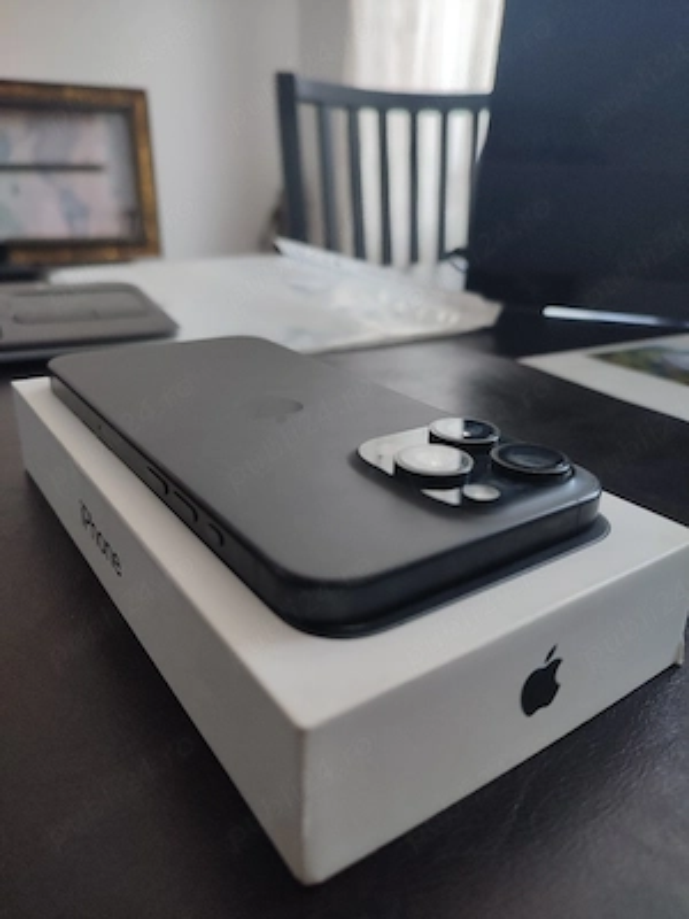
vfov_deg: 69.4
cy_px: 460
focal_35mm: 25
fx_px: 663
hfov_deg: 54.9
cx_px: 344
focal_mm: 6.04
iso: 290
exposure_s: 1/33
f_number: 1.9
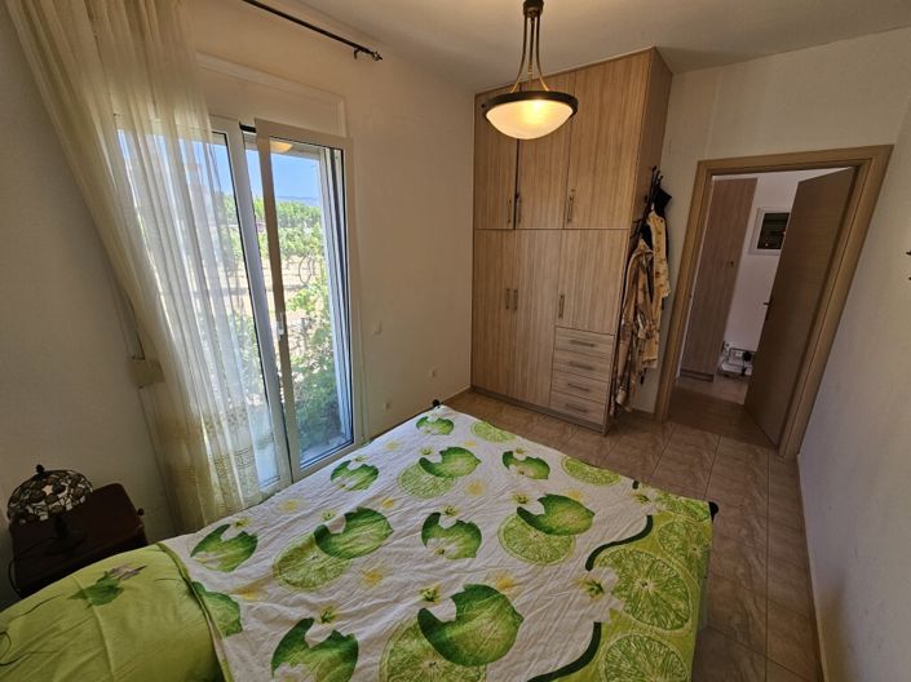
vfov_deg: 89.9
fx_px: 342
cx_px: 456
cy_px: 341
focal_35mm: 13
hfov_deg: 106.2
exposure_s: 1/100
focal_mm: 2.2
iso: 50
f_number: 2.2
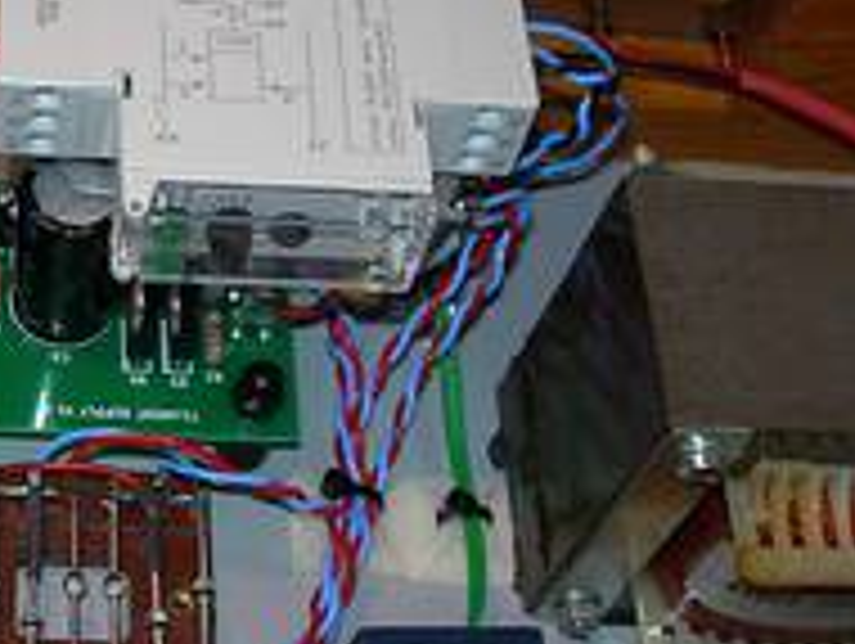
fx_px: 1978
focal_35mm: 80
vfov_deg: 18.5
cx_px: 0
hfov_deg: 23.4
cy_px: 275
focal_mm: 7.8
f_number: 4.8
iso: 50
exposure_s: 1/60.1
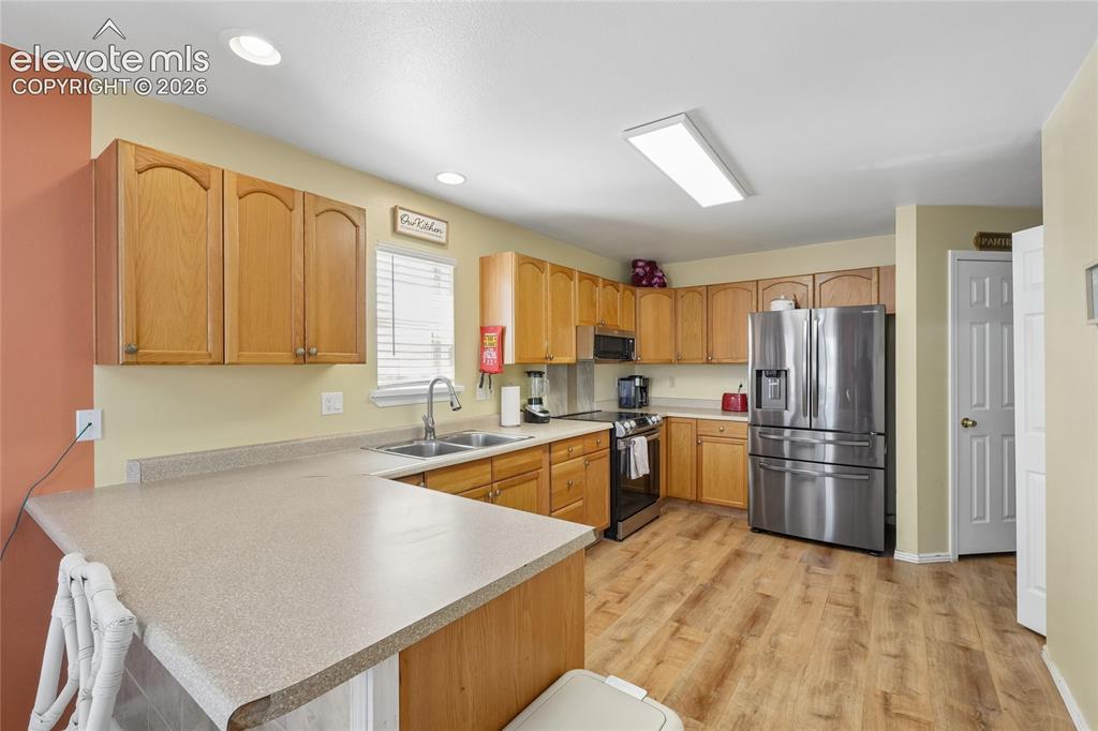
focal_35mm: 16
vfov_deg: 75.1
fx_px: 476
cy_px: 366
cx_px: 549
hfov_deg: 98.2
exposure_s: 1/10
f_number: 8
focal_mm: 10.4
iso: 800
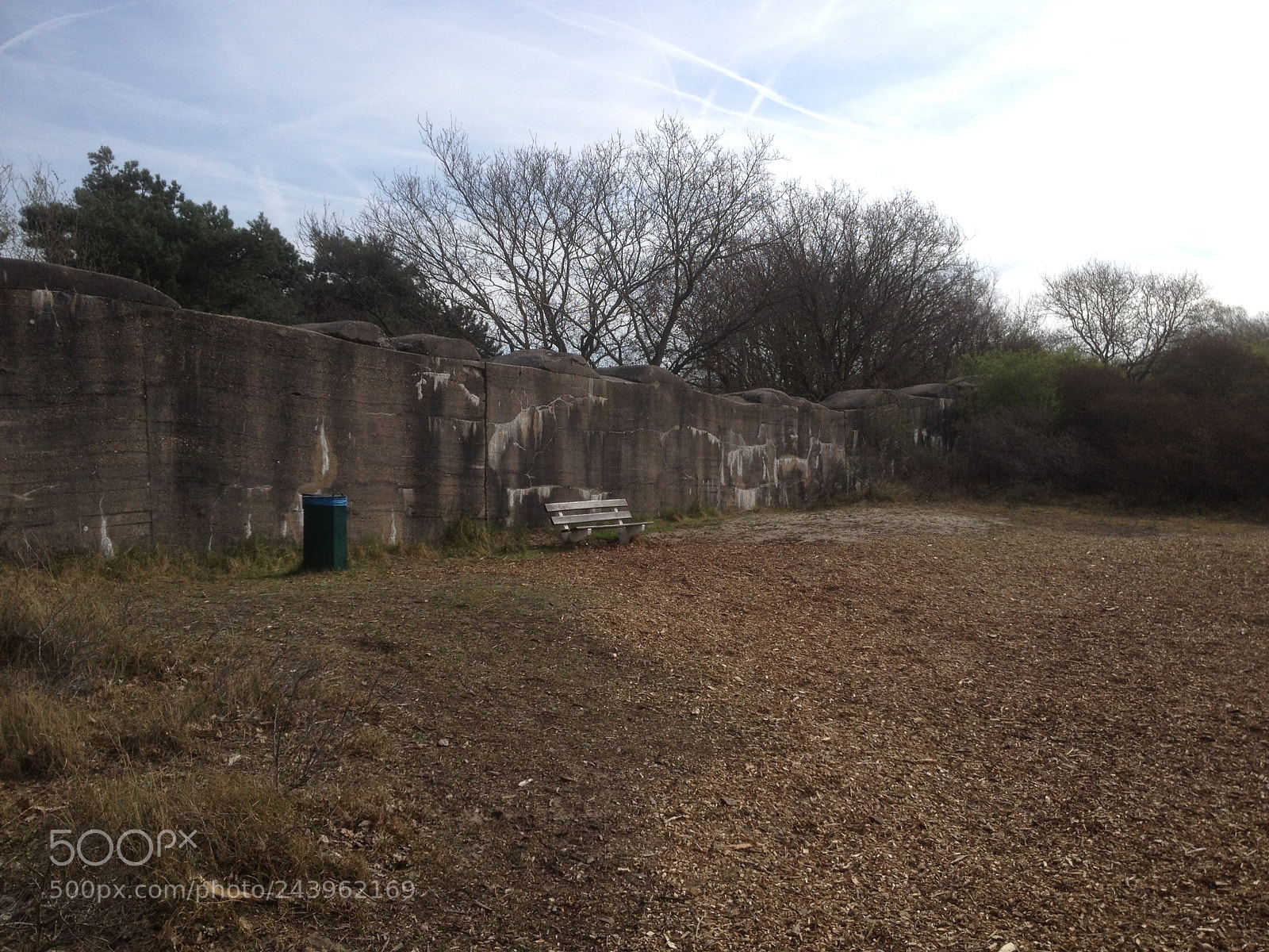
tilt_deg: -2.4
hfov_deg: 52.6
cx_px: 634
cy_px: 476
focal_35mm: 35
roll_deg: -0.7
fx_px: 1283
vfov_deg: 40.7
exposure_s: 1/1727
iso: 50
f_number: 2.4
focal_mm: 4.28
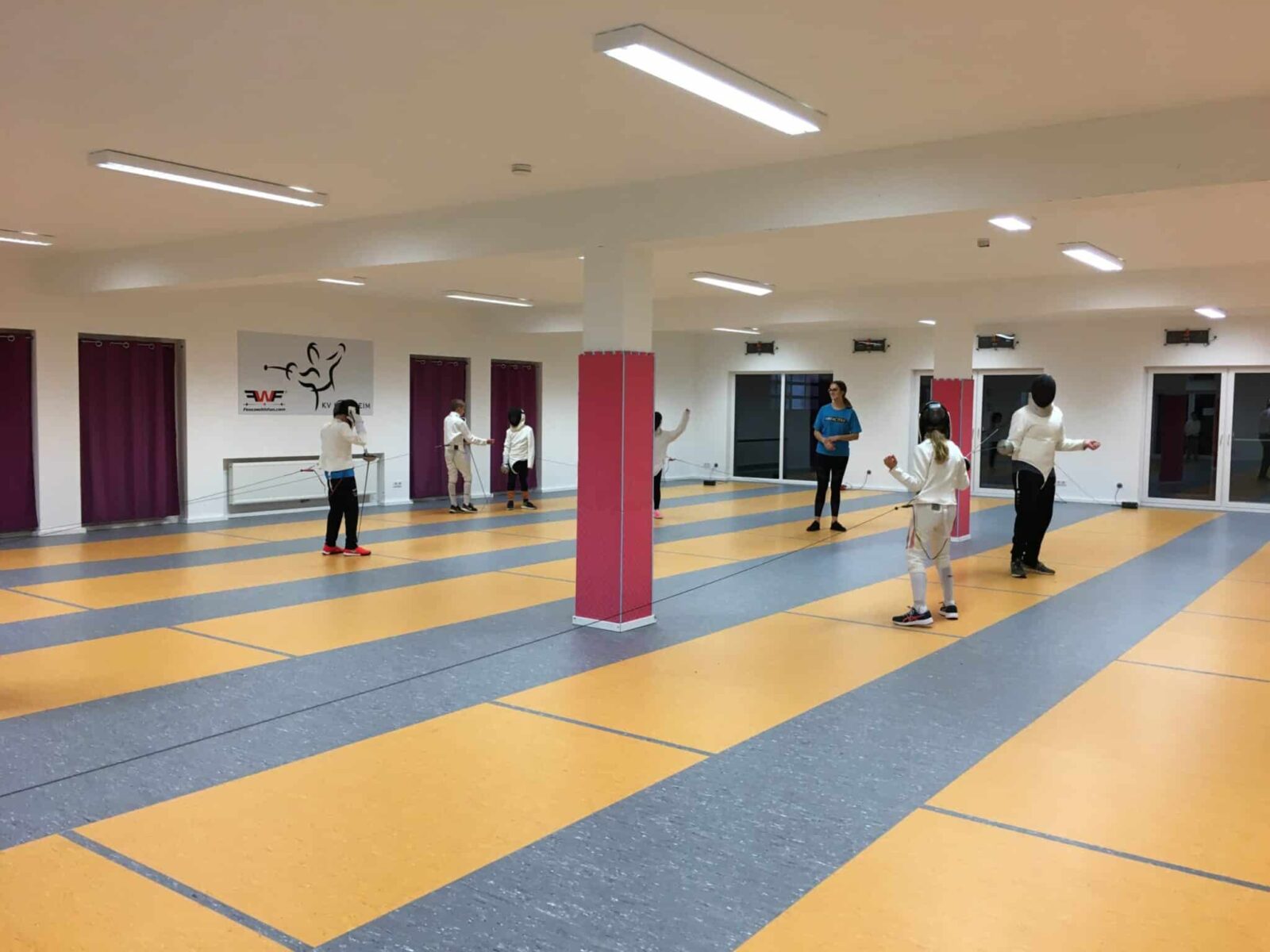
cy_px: 476
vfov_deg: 48.2
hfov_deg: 61.7
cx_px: 635
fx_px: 1064
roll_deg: -0.8
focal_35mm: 29
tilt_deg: -2.1
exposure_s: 1/33
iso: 40
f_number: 2.2
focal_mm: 4.15
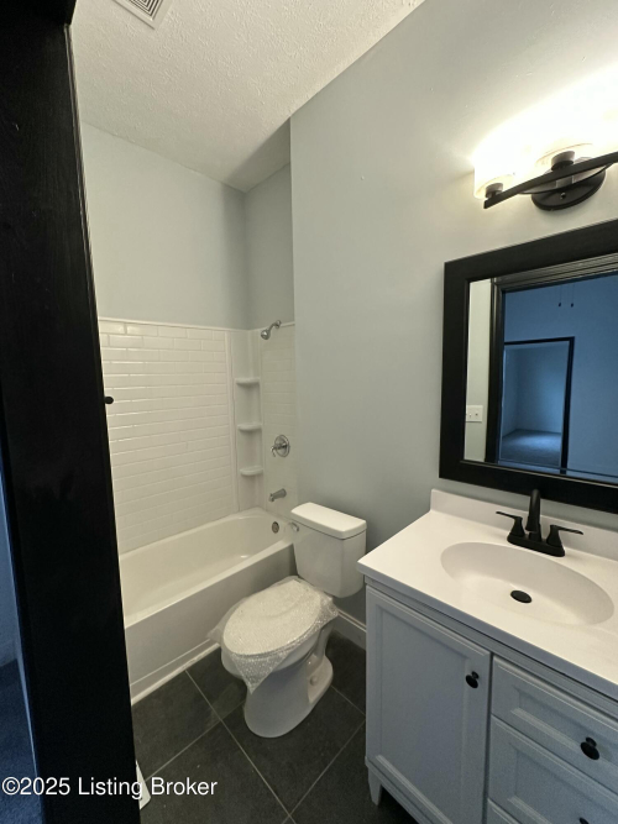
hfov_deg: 85.7
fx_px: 333
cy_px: 412
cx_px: 309
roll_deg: +0.9
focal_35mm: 14
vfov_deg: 102.1
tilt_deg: -6.1
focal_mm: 2.22
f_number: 2.2
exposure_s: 1/60
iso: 400
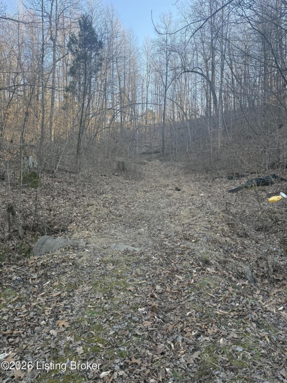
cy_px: 192
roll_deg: +0.0
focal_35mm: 24
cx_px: 144
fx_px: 265
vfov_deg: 71.6
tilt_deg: -2.6
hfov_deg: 56.8
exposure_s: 1/410
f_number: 1.78
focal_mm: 6.76
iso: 100
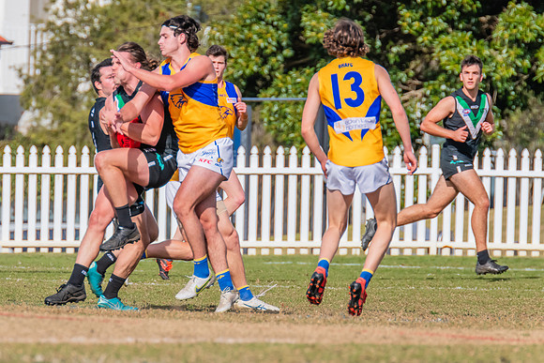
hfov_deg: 2.3
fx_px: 13710
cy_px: 112
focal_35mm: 907
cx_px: 169
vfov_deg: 1.5
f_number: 10
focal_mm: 600
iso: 800
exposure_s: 1/2000
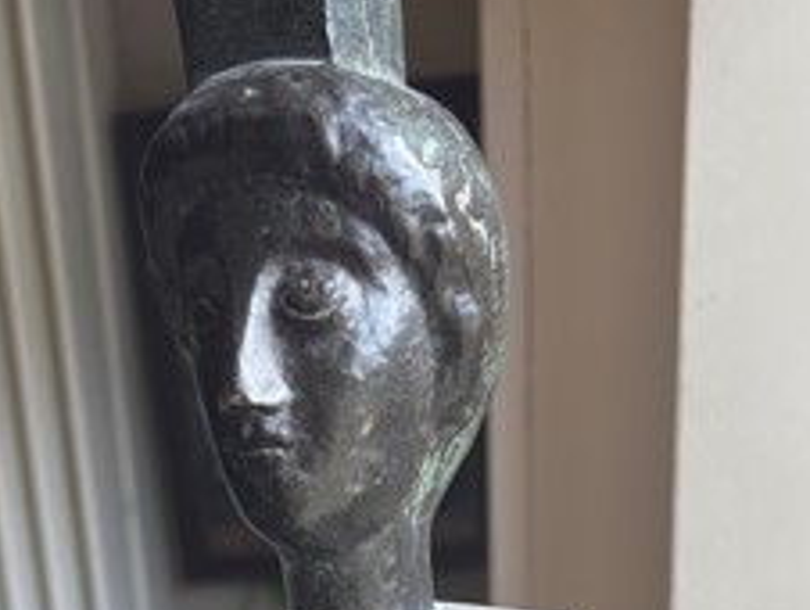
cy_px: 632
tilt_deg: -19.3
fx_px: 1078
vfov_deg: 29.2
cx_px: 387
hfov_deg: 41.2
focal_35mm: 46
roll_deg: +2.9
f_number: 1.6
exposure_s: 1/122
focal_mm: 5.1
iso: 40
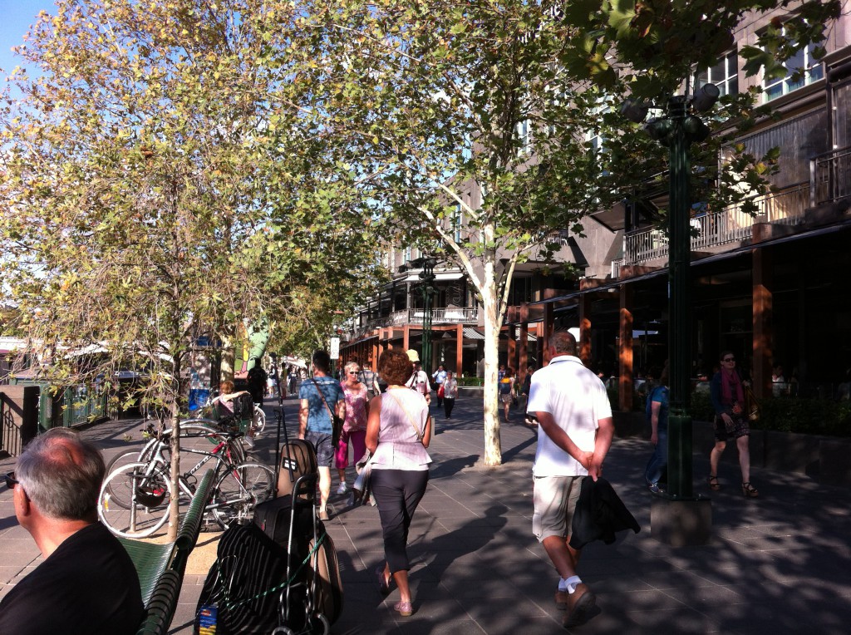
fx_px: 859
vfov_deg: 40.6
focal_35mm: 35
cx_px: 426
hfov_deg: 52.7
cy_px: 318
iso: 80
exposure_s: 1/580
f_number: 2.8
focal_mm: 3.85
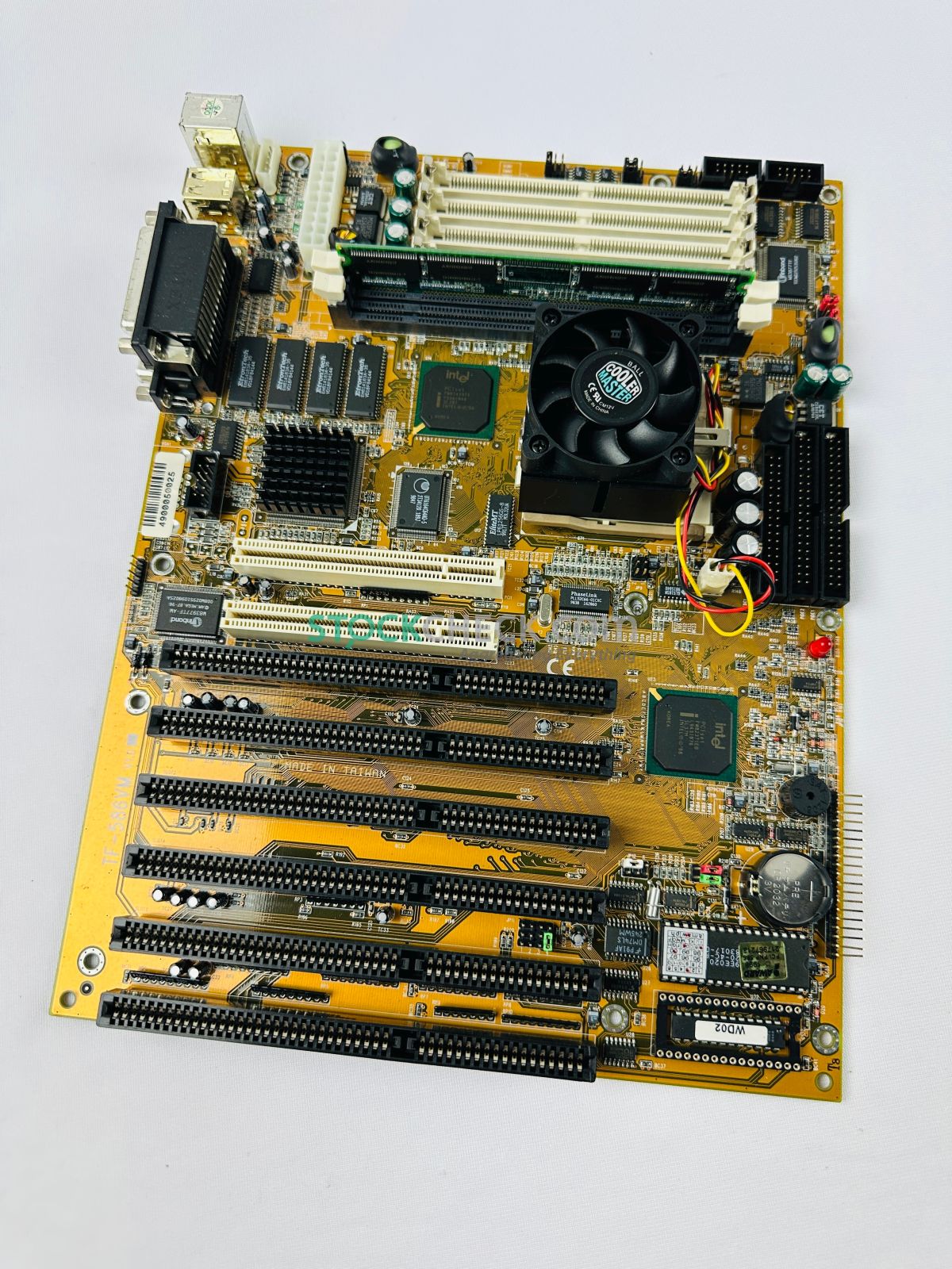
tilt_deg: -76.0
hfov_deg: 56.8
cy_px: 634
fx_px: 880
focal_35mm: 24
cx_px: 476
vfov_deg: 71.6
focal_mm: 6.86
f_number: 1.78
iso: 125
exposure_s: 1/120
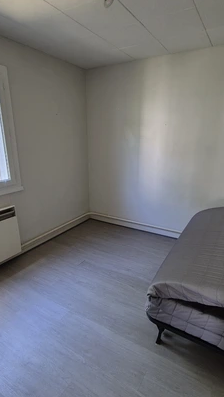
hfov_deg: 58.5
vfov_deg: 89.5
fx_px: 200
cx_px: 110
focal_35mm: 19
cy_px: 199
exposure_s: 1/100
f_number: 2.2
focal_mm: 2.2
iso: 250
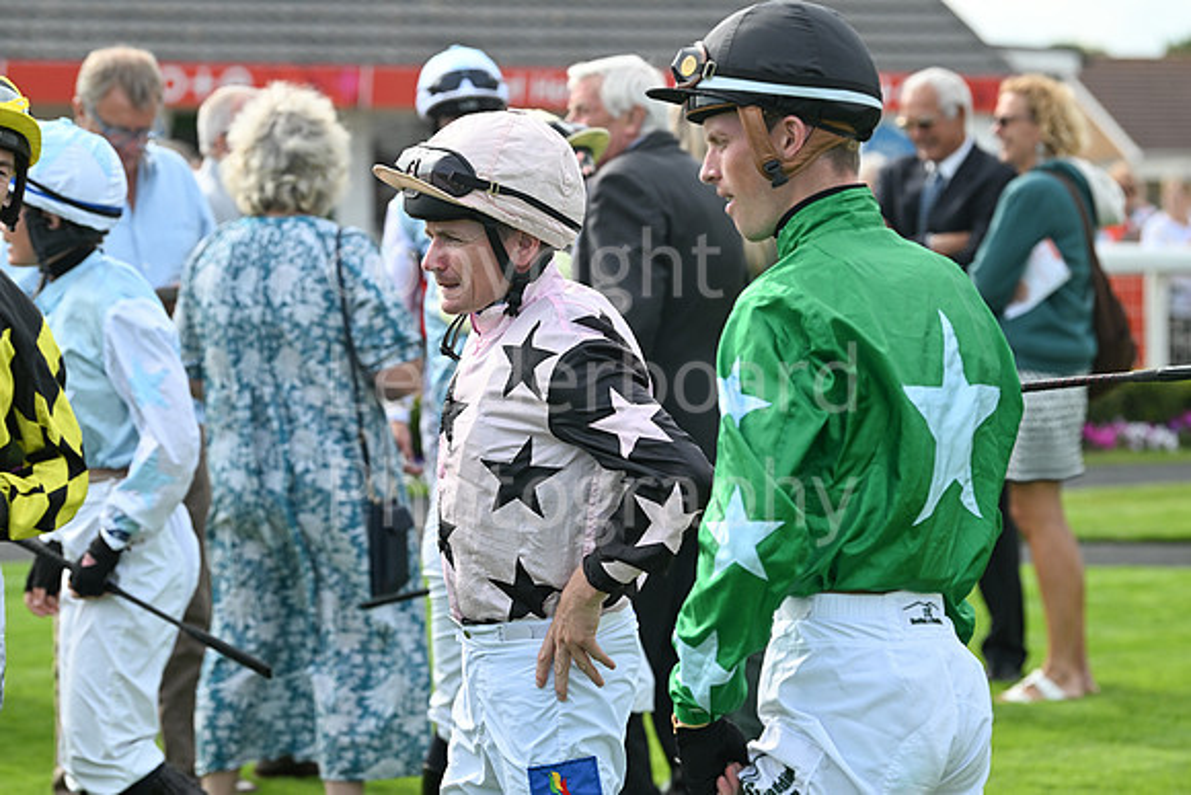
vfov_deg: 9.5
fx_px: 4798
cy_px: 398
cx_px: 596
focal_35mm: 145
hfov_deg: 14.2
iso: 400
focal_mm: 145
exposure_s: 1/1000
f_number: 5.6
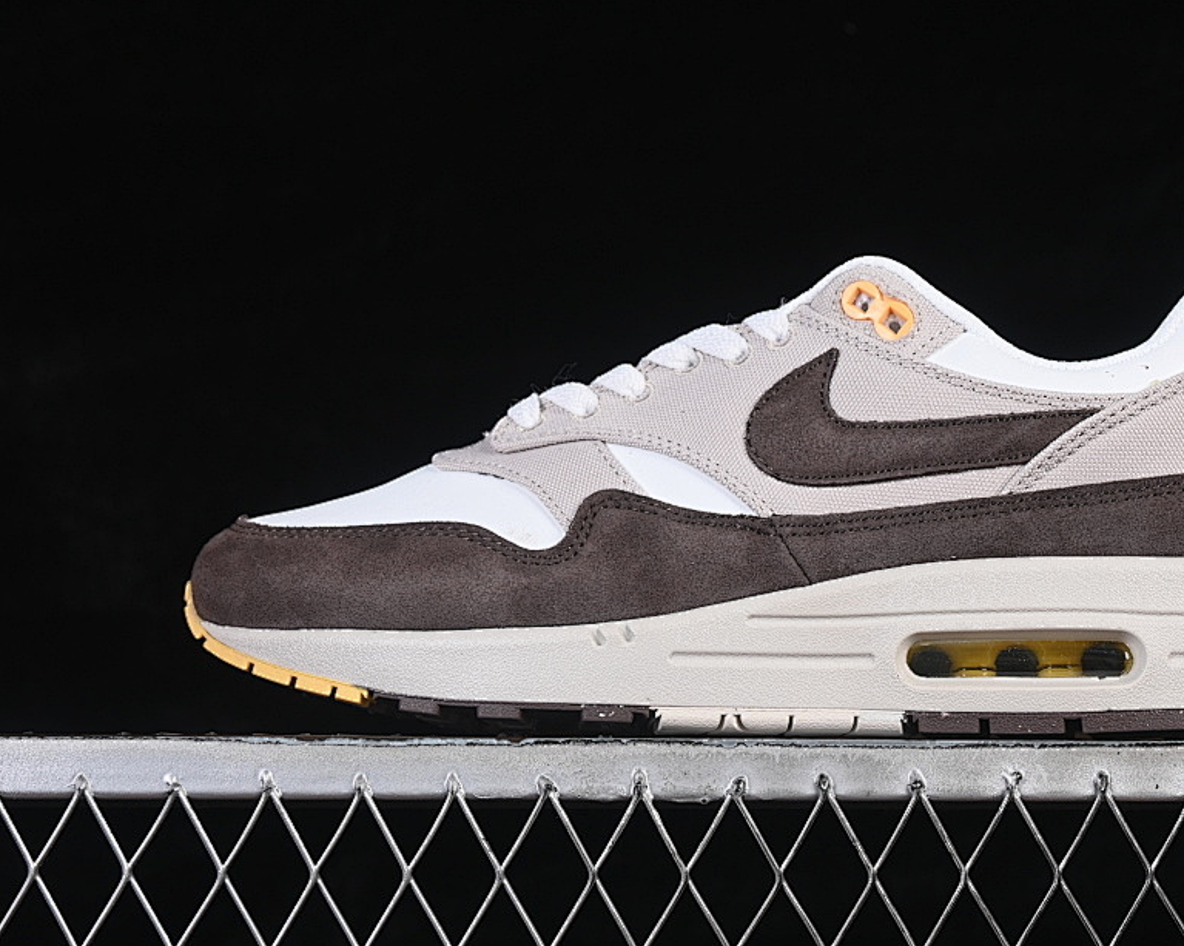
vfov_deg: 15.5
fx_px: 3468
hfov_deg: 19.3
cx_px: 780
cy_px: 398
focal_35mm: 99
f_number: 8
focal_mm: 50
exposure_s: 1/80
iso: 160
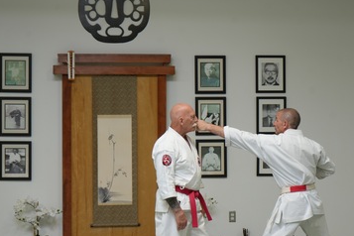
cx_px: 236
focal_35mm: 98
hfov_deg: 20.7
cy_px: 128
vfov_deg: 14.0
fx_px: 964
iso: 640
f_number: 5.6
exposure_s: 1/160
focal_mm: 70
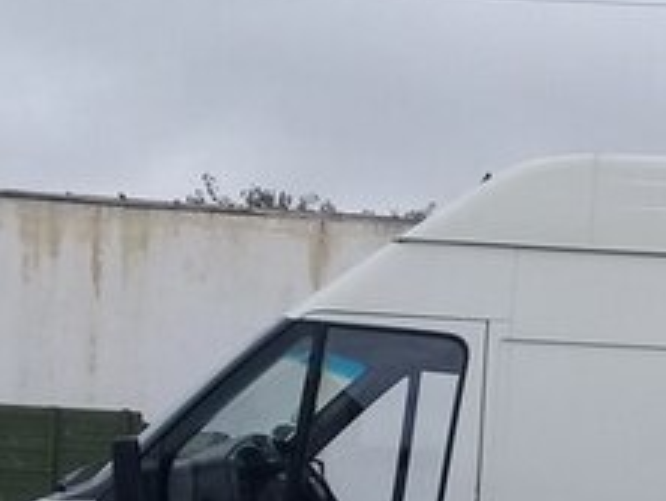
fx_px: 1772
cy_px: 650
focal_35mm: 92
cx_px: 744
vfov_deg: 15.3
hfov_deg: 20.3
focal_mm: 3.3
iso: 50
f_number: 2.2
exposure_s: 1/212
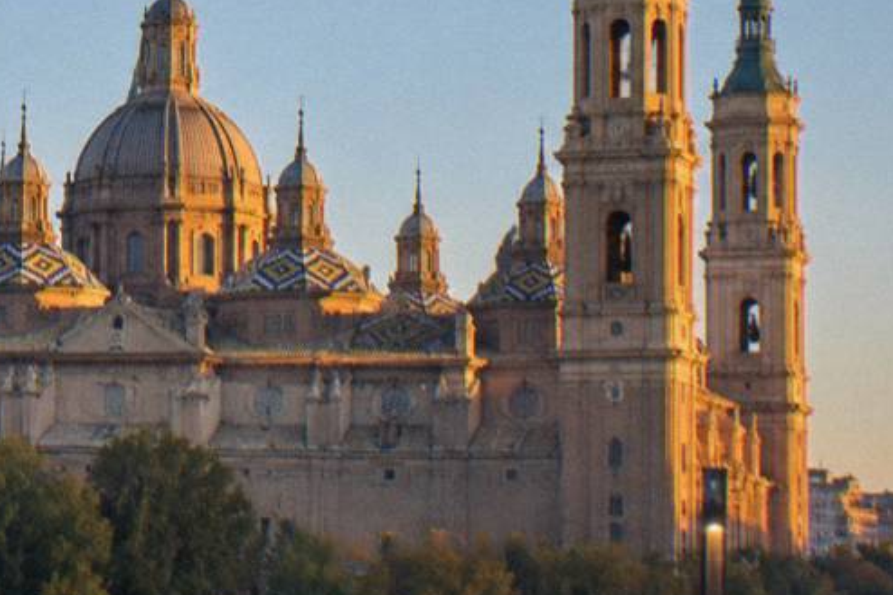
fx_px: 2008
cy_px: 266
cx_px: 157
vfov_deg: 16.8
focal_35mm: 81
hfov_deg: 24.6
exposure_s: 1/100
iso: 200
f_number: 11
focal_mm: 40
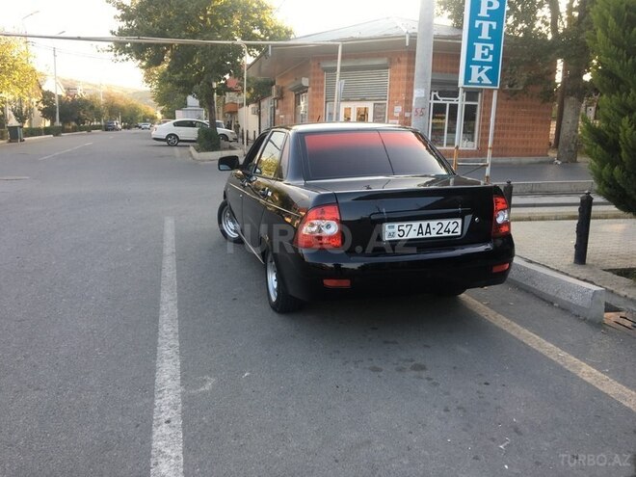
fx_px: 533
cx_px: 318
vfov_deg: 48.2
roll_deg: -2.3
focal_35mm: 29
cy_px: 238
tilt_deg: -10.8
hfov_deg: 61.7
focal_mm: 4.15
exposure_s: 1/100
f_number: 2.2
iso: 25
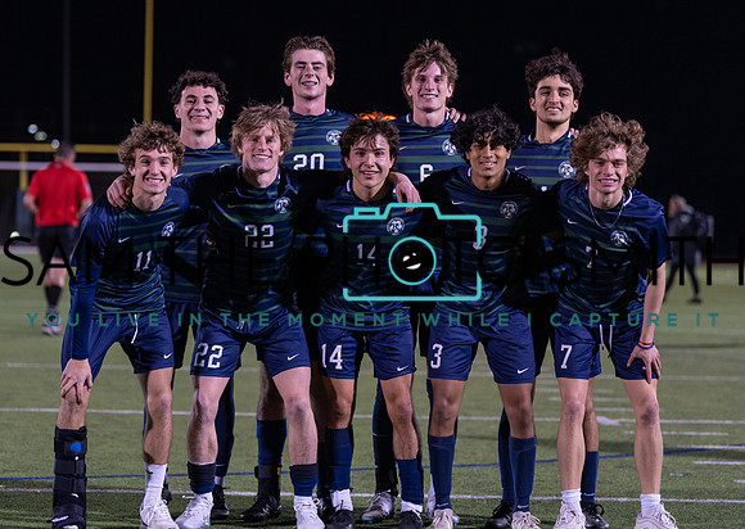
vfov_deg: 12.0
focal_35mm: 119
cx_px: 328
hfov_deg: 16.9
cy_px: 242
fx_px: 2509
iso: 1600
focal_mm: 105
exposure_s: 1/320
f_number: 2.8
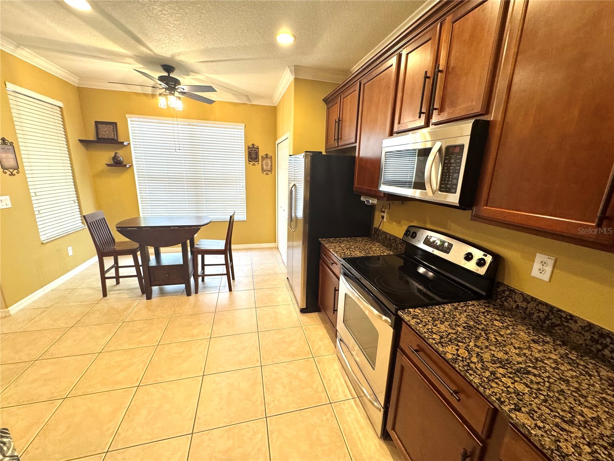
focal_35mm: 14
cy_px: 230
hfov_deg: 102.1
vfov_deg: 85.7
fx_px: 248
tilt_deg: -14.2
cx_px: 307
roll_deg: -1.1
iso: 250
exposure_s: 1/60
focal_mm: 2.22
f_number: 2.2
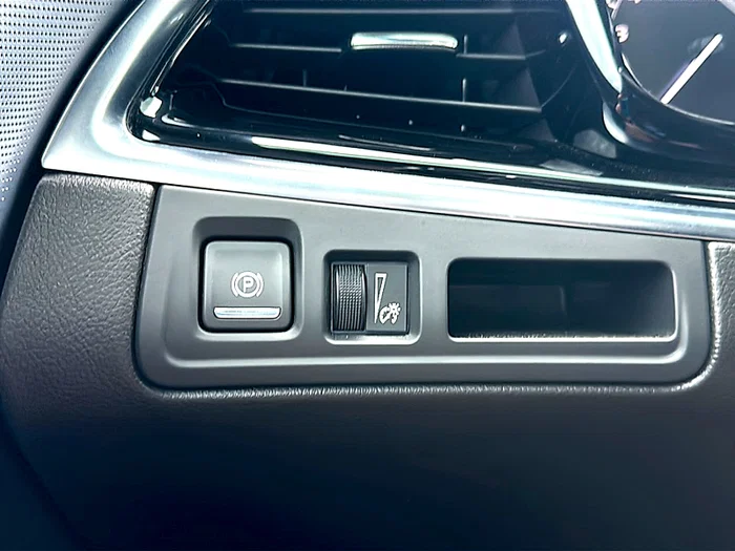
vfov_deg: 45.4
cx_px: 368
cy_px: 276
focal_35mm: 31
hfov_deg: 58.4
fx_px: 658
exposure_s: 1/58
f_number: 1.78
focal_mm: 6.86
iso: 125
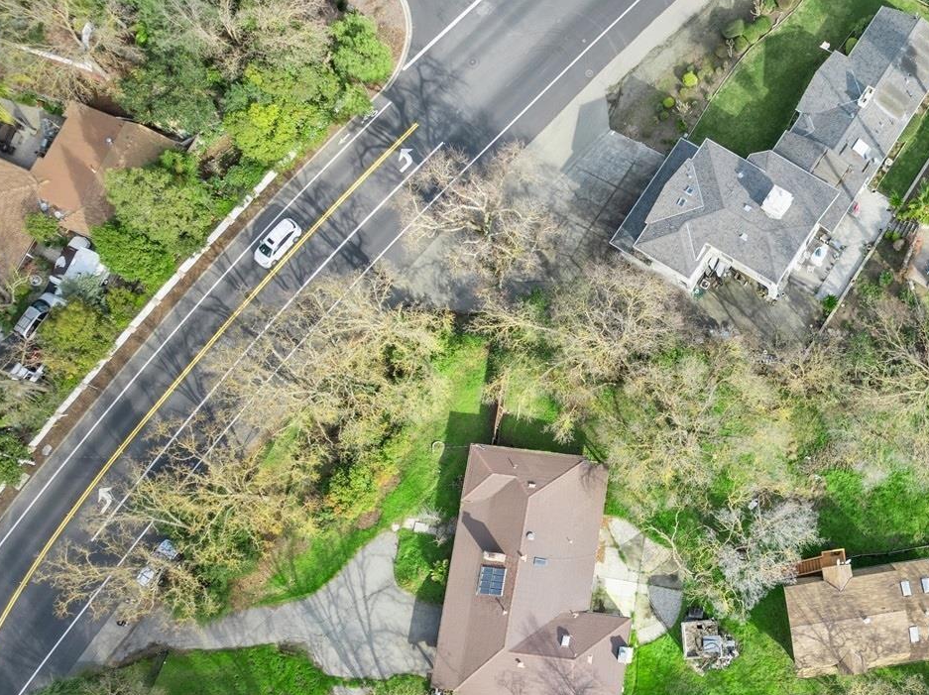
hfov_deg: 43.3
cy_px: 450
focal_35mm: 41
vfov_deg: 34.8
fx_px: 1099
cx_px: 766
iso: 120
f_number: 2.8
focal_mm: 12.29
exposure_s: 1/120
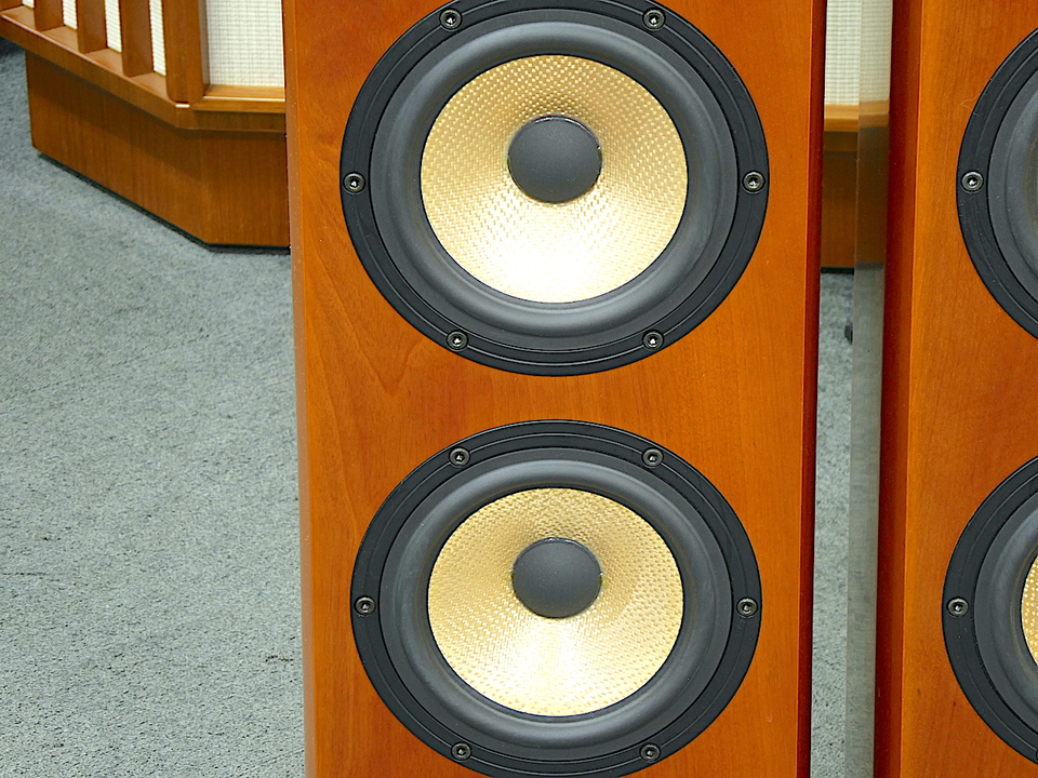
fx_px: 4288
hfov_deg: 13.8
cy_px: 389
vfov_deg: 10.4
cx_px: 519
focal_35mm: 143
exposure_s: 1
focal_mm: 25.6
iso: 100
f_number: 5.4
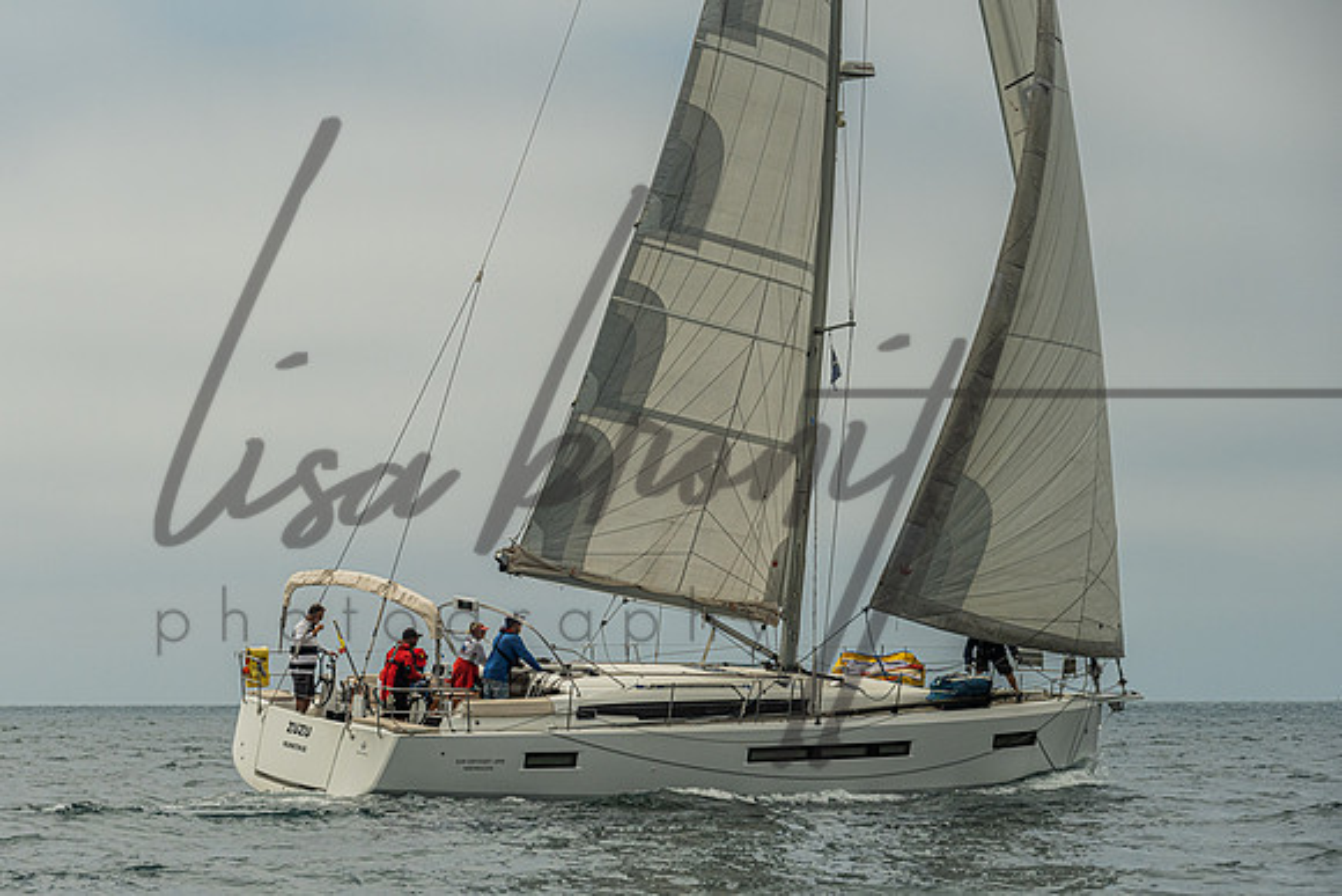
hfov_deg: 16.8
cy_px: 539
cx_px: 534
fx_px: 4535
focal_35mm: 122
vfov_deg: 11.3
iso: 400
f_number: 6.3
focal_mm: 100
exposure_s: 1/2500
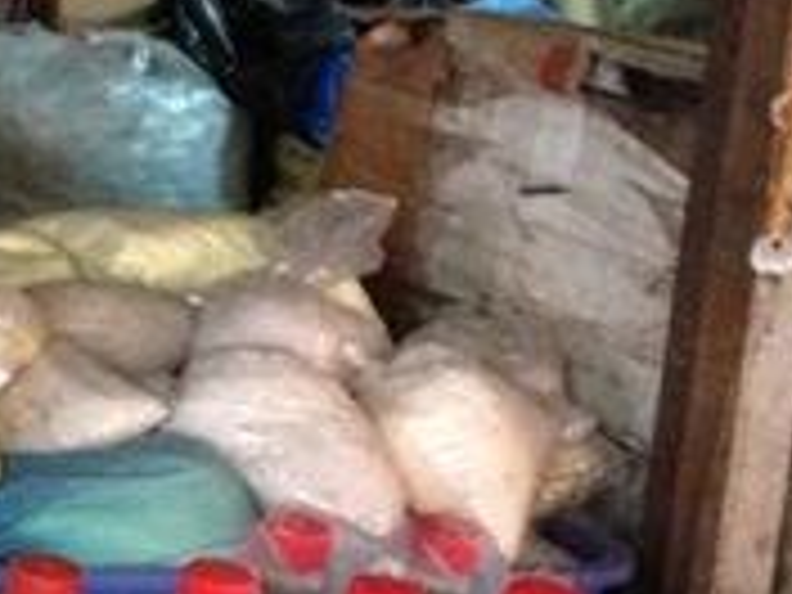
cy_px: 396
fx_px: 2906
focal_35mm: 127
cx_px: -112
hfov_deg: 15.1
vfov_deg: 11.7
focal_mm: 4.28
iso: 640
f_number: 2.4
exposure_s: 1/15
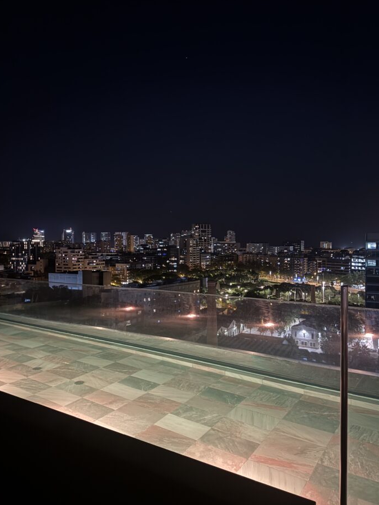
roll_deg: +0.0
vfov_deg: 65.3
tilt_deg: -0.7
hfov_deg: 51.4
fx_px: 394
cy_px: 254
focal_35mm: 27
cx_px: 199
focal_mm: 6.76
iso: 1000
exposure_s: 1/13
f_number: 1.78
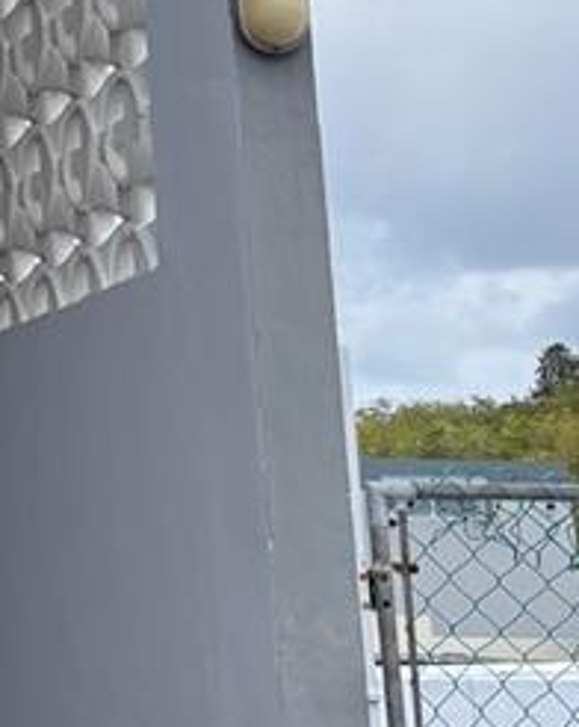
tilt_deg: +14.2
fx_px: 2663
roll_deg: -1.2
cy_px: -136
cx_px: -665
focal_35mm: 124
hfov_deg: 11.0
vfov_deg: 15.0
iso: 50
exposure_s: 1/805
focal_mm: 5.96
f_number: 1.6
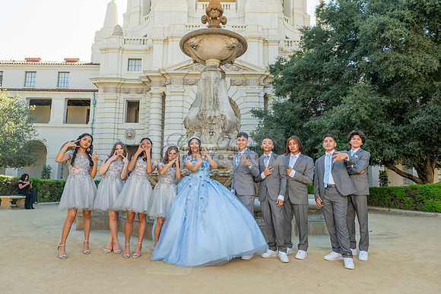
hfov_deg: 71.2
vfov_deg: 51.1
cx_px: 212
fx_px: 308
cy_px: 143
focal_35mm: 25
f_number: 5
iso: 200
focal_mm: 24
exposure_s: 1/200
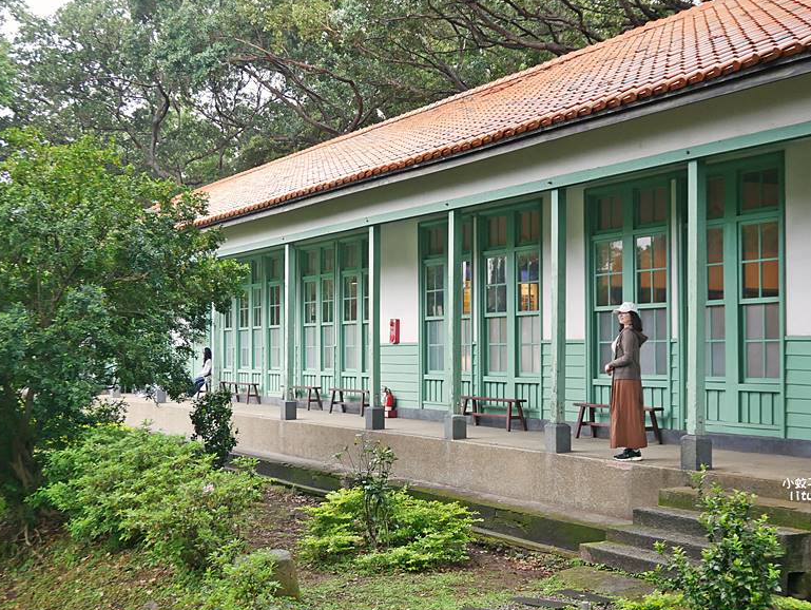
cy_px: 342
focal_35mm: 52
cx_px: 409
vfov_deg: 28.0
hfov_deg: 36.8
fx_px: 1219
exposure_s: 1/60
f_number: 4.5
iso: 800
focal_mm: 20
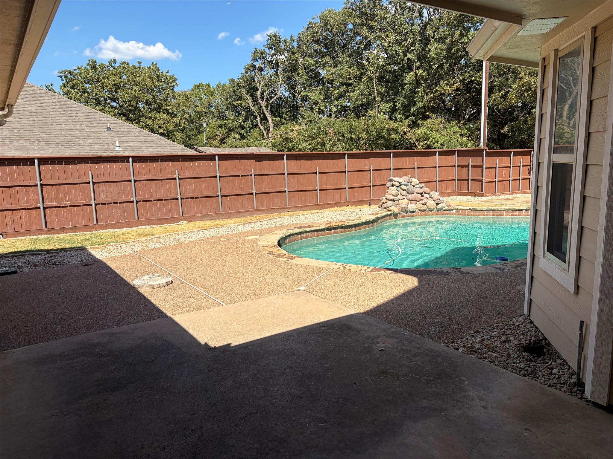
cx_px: 306
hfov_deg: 67.3
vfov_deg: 53.1
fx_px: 460
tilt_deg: -9.6
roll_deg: +2.1
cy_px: 230
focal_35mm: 26
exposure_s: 1/2985
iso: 50
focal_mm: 5.96
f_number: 1.6
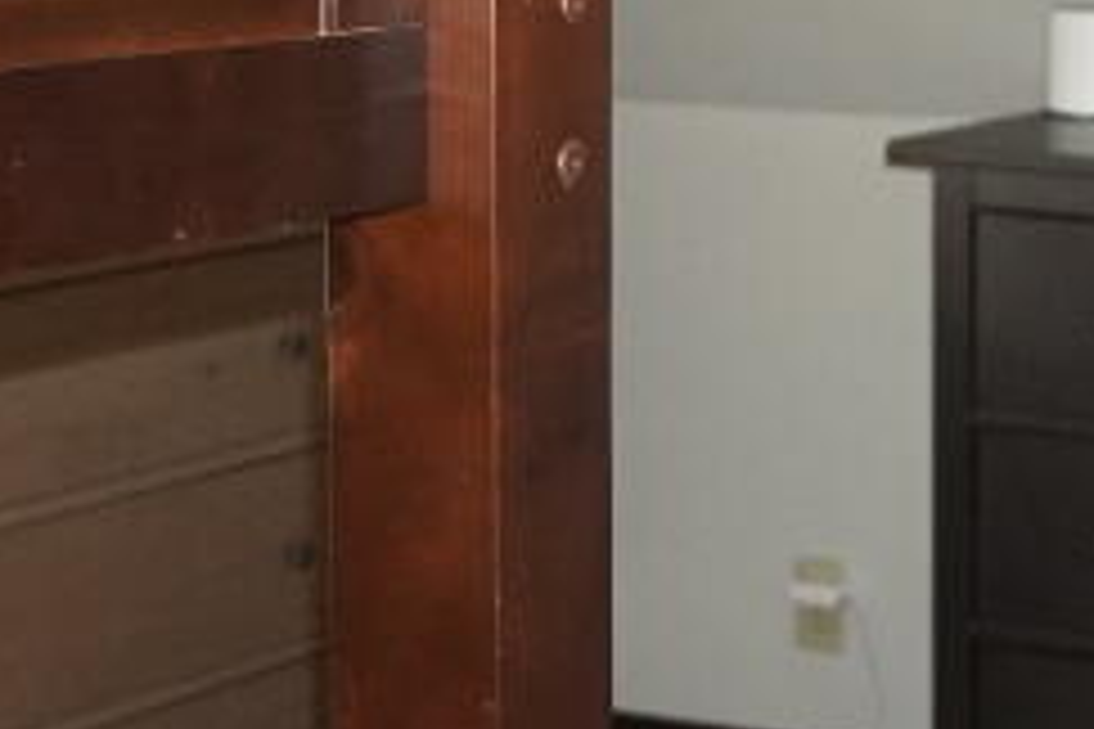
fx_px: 3373
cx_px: 1675
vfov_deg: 12.3
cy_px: 220
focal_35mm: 111
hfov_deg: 16.6
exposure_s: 1/160
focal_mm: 12
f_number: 2.5
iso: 1600
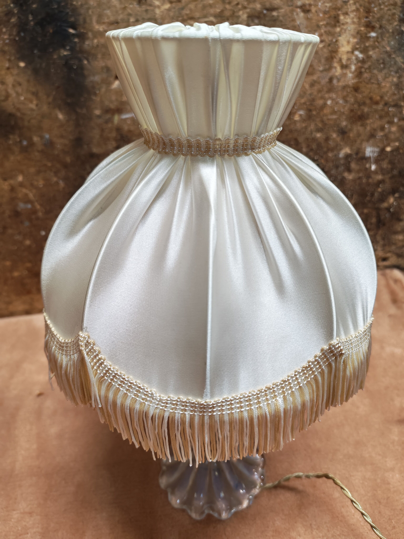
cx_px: 202
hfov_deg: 51.4
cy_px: 270
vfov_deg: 65.3
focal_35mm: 27
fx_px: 420
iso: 640
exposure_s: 1/100
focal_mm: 6.12
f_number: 1.9
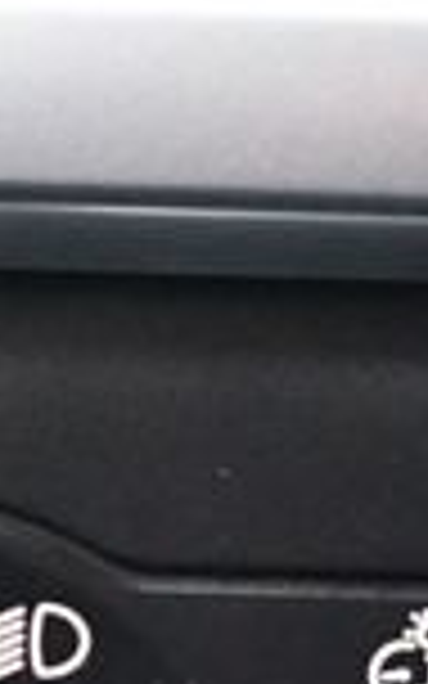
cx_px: -41
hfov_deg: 6.6
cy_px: 922
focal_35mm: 197
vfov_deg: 10.4
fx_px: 3677
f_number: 3.8
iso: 10000
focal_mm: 23
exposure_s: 1/60
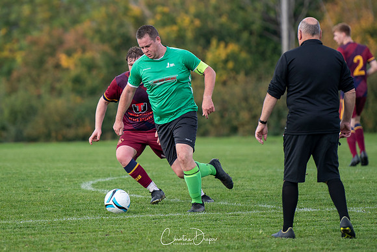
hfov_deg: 5.5
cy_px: 96
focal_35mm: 372
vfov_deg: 3.7
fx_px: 3900
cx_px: 148
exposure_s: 1/1600
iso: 320
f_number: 2.8
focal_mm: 200
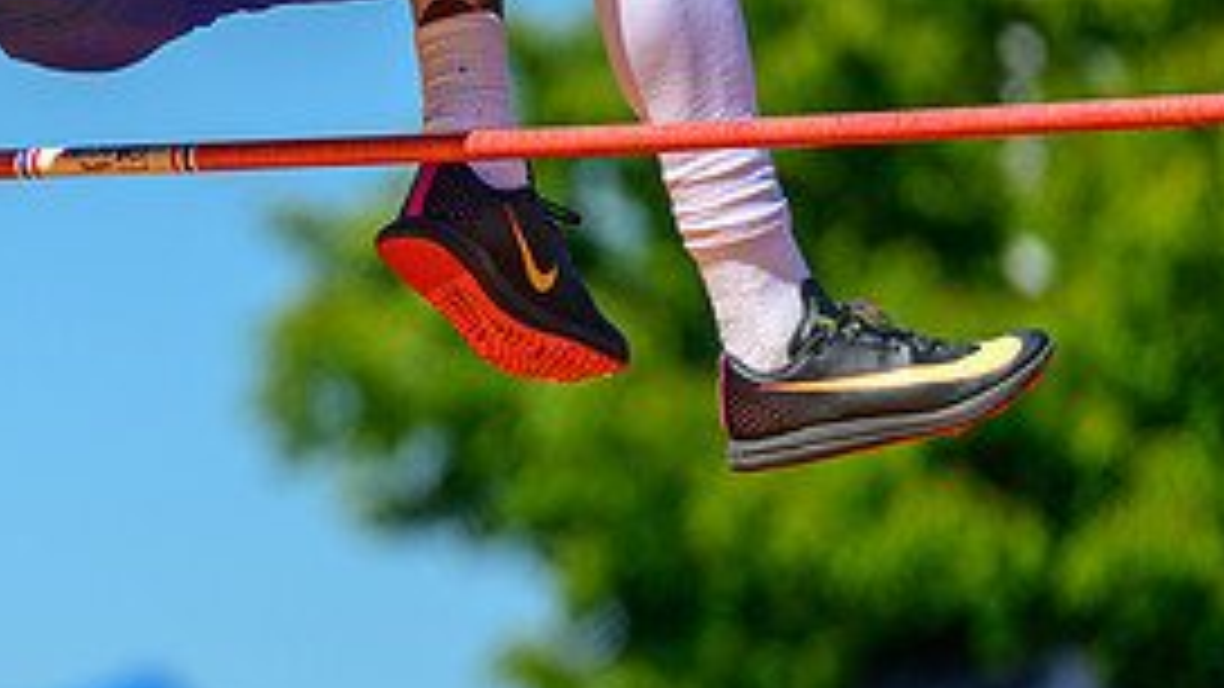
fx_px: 18759
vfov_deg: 2.1
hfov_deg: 3.7
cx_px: -46
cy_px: 329
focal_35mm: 578
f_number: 2.8
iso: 80
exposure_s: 1/1600
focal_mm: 200
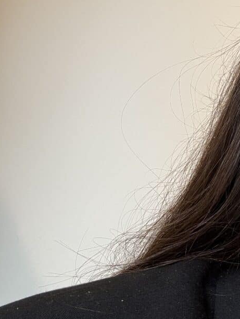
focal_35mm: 50
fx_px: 462
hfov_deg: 28.4
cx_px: 198
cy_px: 98
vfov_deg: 37.6
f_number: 1.9
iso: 50
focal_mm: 2.69
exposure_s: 1/121
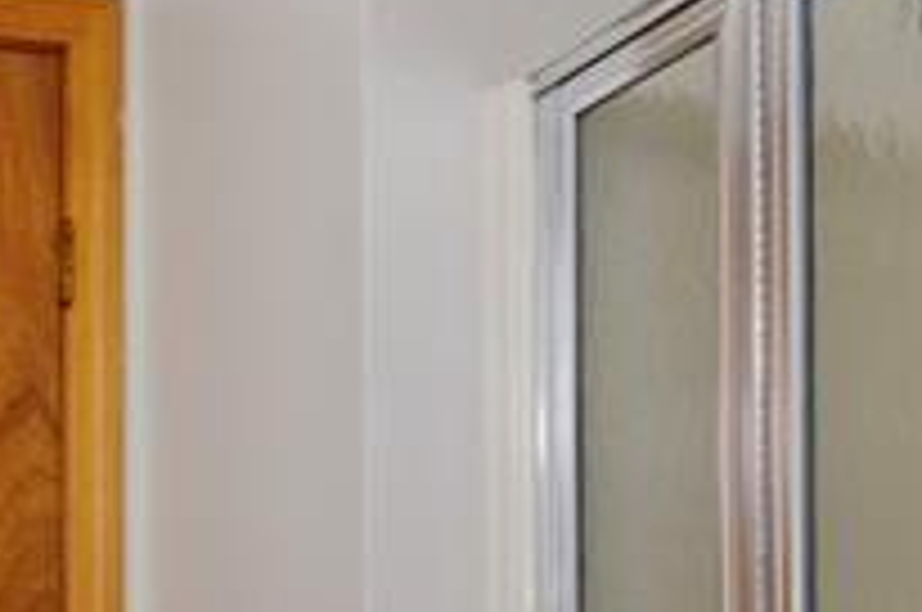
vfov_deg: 20.9
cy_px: 756
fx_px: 1534
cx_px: -216
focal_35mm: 60
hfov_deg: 28.6
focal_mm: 12
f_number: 5.6
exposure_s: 1/13
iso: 400
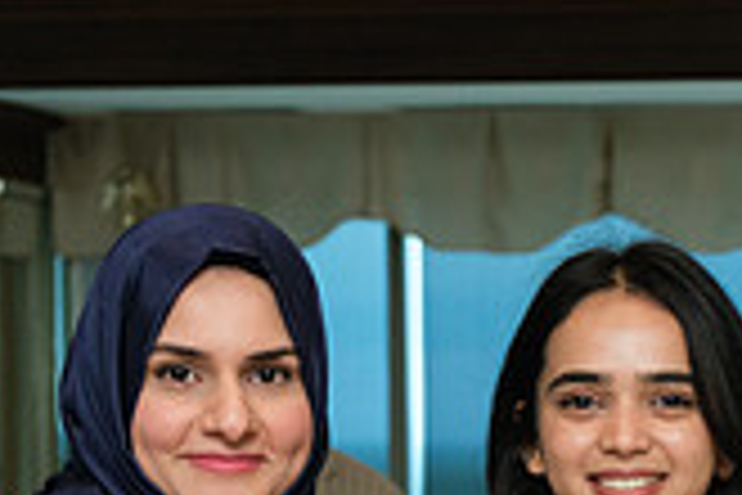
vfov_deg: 8.4
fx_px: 3256
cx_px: 859
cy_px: 848
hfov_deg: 12.7
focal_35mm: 158
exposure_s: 1/125
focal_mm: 30.2
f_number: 2.8
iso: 800
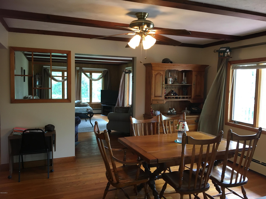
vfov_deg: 48.2
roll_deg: -0.7
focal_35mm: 29
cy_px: 100
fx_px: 223
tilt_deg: -4.2
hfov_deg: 61.7
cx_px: 133
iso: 100
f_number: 2.2
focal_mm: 4.15
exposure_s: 1/30
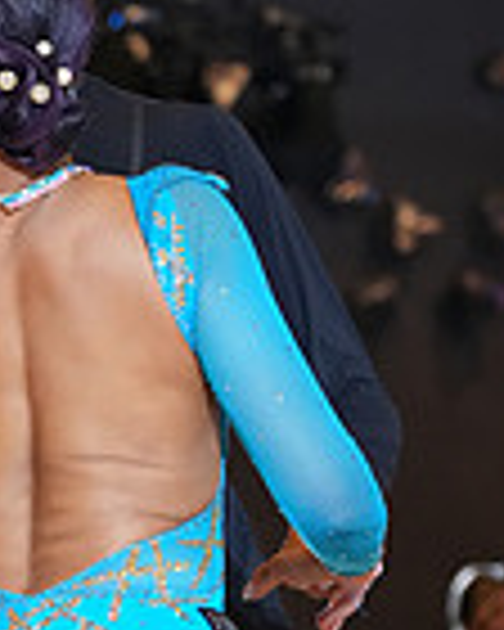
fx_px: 6899
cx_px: -106
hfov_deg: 4.2
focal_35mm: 370
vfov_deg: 5.2
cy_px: 796
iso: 3200
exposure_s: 1/500
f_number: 4
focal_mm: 95
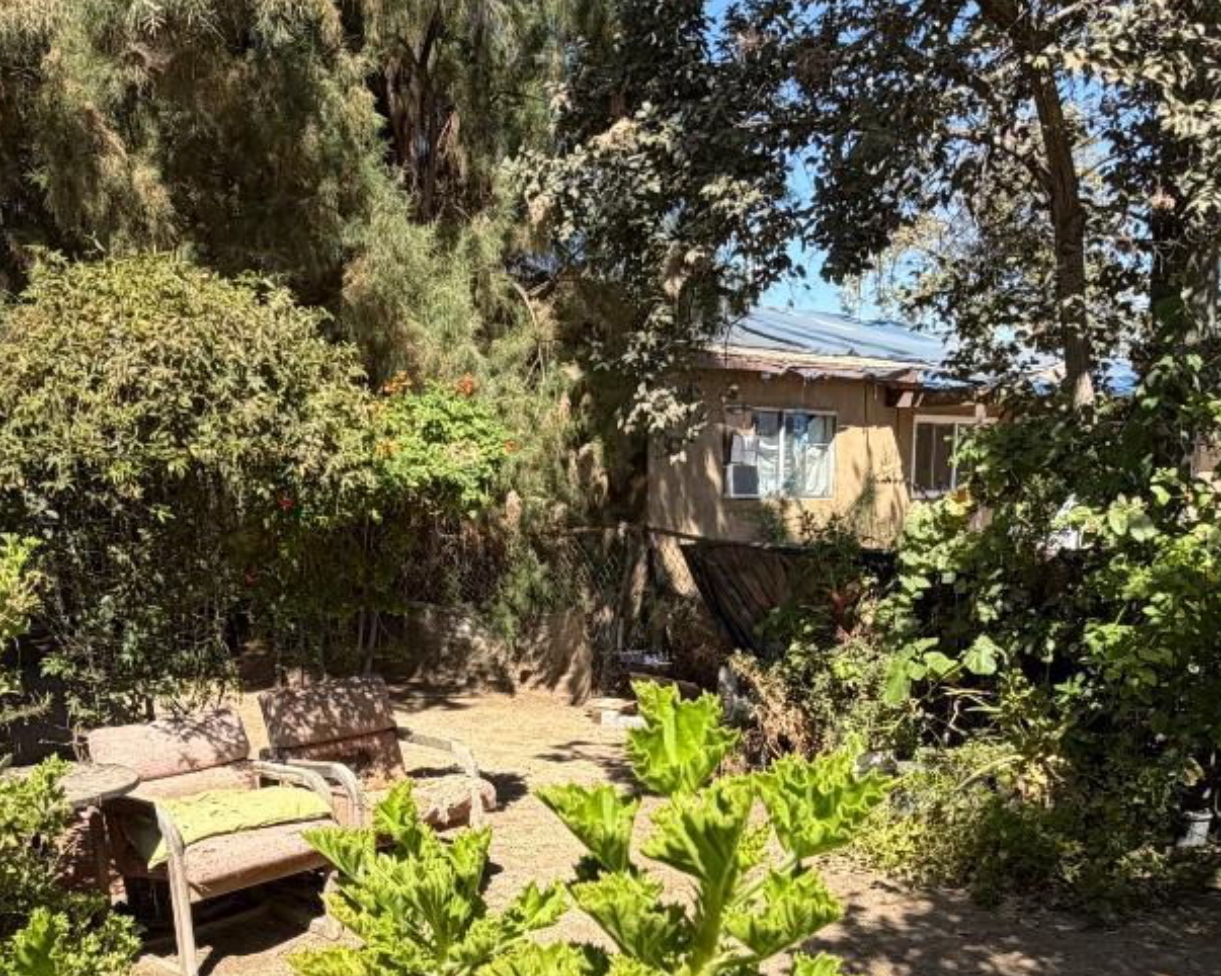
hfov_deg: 52.8
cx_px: 565
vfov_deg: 42.0
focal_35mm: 34
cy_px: 732
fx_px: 1228
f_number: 2.2
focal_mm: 2.22
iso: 40
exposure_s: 1/770
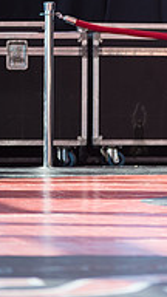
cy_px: 128
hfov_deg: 2.8
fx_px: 3361
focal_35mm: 427
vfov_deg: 5.1
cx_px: 438
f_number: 4
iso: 400
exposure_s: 1/400
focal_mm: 135
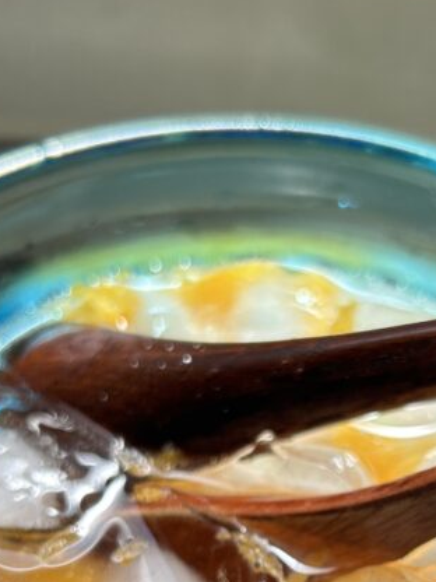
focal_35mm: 64
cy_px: 544
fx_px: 1075
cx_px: 271
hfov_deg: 22.9
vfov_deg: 28.8
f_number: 1.5
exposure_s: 1/421
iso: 50
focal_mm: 5.7
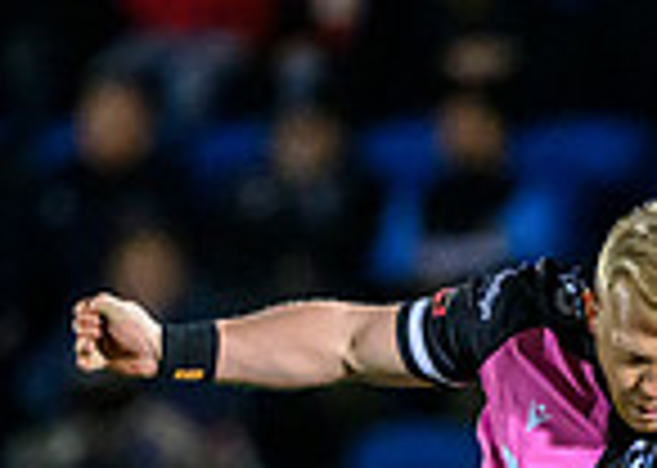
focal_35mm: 1988
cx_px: 825
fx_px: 37060
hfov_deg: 1.0
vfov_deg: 0.7
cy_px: 788
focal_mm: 400
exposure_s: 1/1000
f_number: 3.5
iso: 10000
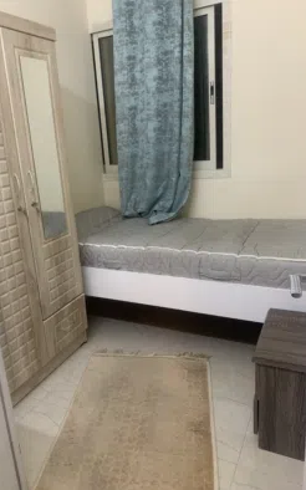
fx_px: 374
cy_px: 247
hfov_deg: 44.3
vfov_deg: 66.5
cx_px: 126
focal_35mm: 28
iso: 250
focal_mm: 4.25
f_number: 1.8
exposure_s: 1/50
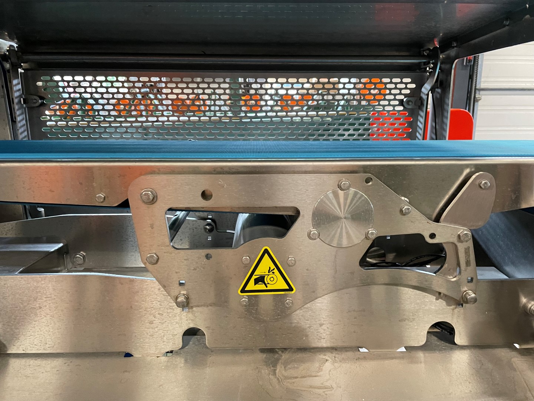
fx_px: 401
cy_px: 200
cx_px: 267
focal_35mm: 26
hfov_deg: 67.3
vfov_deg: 53.1
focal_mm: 4.2
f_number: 1.6
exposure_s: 1/33
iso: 400
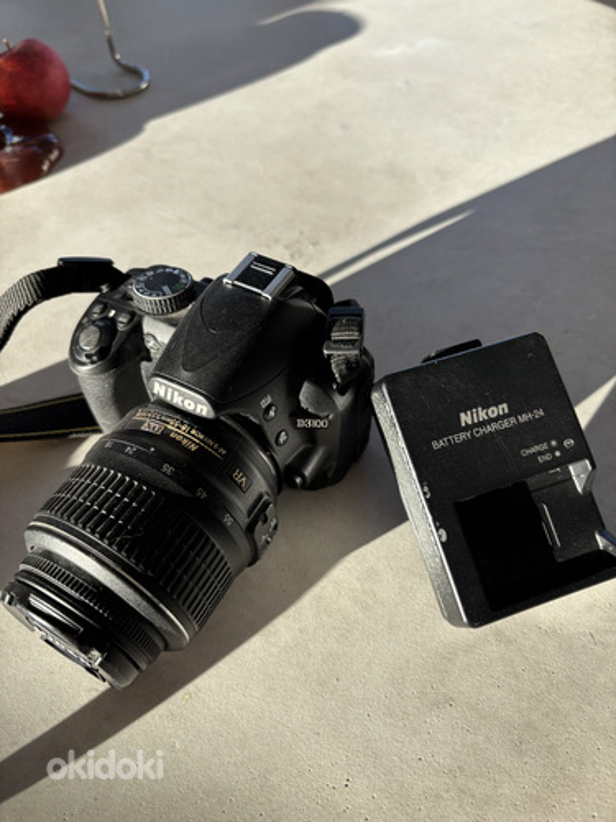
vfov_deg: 67.3
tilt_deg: -51.5
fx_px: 617
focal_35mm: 26
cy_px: 411
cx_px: 308
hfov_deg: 53.1
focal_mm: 5.96
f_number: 1.6
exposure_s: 1/505
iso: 50
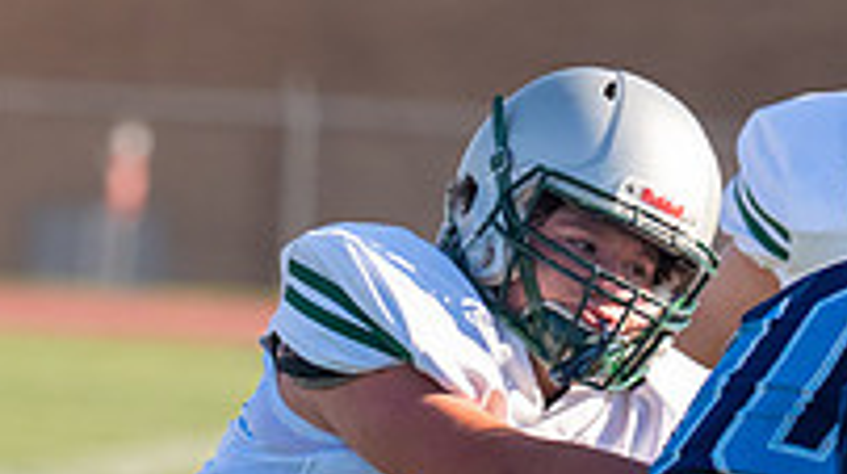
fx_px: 16037
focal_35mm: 715
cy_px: 714
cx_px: -277
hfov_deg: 3.0
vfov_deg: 1.7
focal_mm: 126
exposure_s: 1/5000
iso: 200
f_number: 2.8
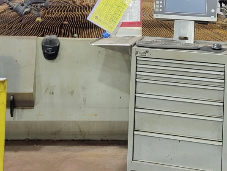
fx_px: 407
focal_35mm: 62
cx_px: 113
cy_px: -12
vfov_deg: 22.5
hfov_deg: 31.2
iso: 200
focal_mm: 5.4
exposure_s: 1/60
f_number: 1.8
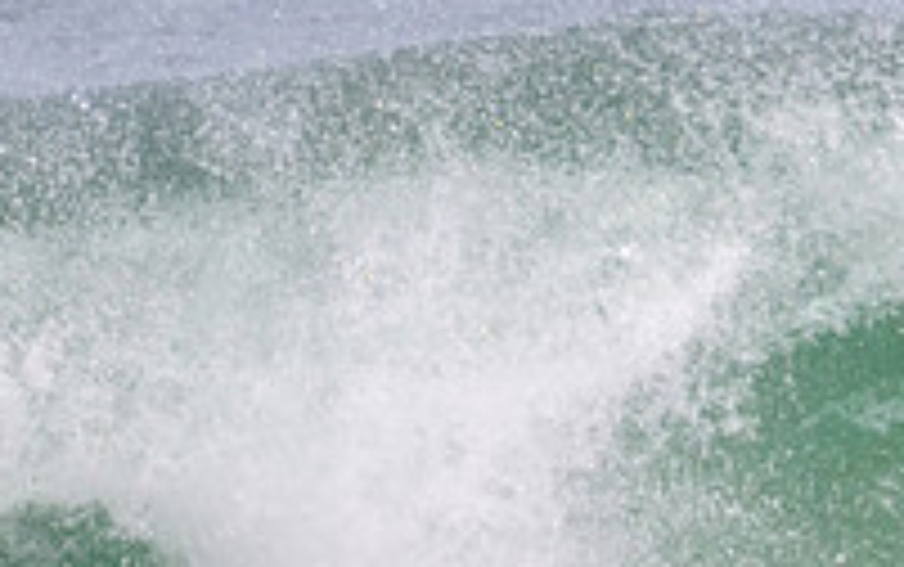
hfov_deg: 0.7
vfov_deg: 0.4
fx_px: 75058
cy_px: 865
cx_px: 1190
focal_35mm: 3044
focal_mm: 800
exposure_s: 1/2000
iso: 1100
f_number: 11
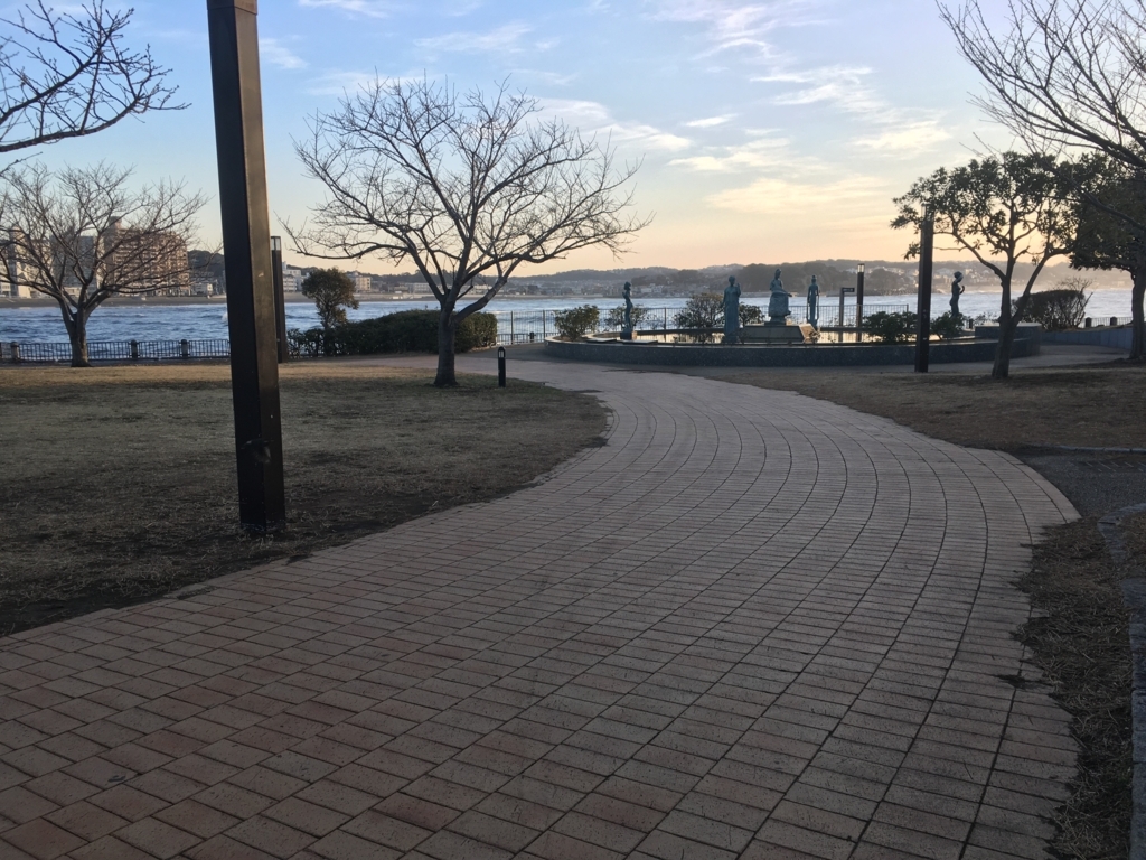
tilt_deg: -8.3
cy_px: 430
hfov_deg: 61.7
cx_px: 573
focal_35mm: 29
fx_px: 960
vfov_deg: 48.2
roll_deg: +0.9
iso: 25
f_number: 2.2
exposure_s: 1/342
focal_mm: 4.15
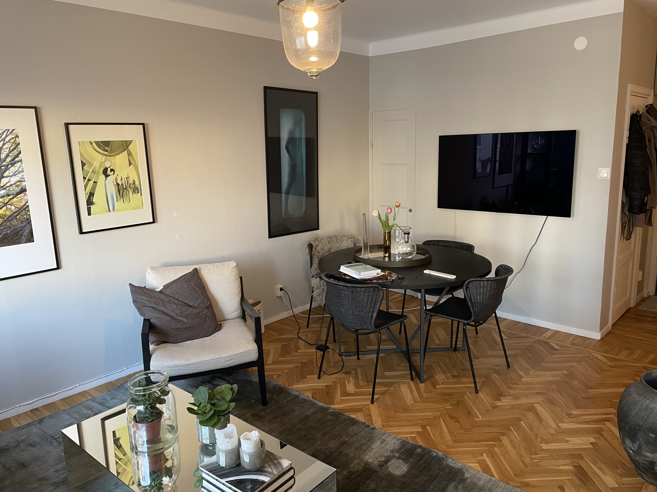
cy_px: 246
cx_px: 328
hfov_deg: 67.3
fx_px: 493
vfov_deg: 53.1
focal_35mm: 26
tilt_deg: -10.3
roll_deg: +1.4
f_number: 1.6
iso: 200
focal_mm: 4.2
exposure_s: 1/50
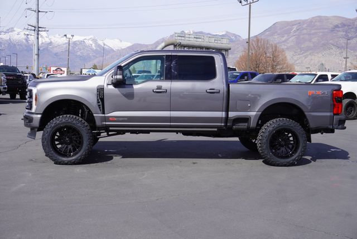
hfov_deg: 41.1
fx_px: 476
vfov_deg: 28.1
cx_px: 178
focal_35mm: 48
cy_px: 120
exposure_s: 1/125
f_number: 11
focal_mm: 32
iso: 100
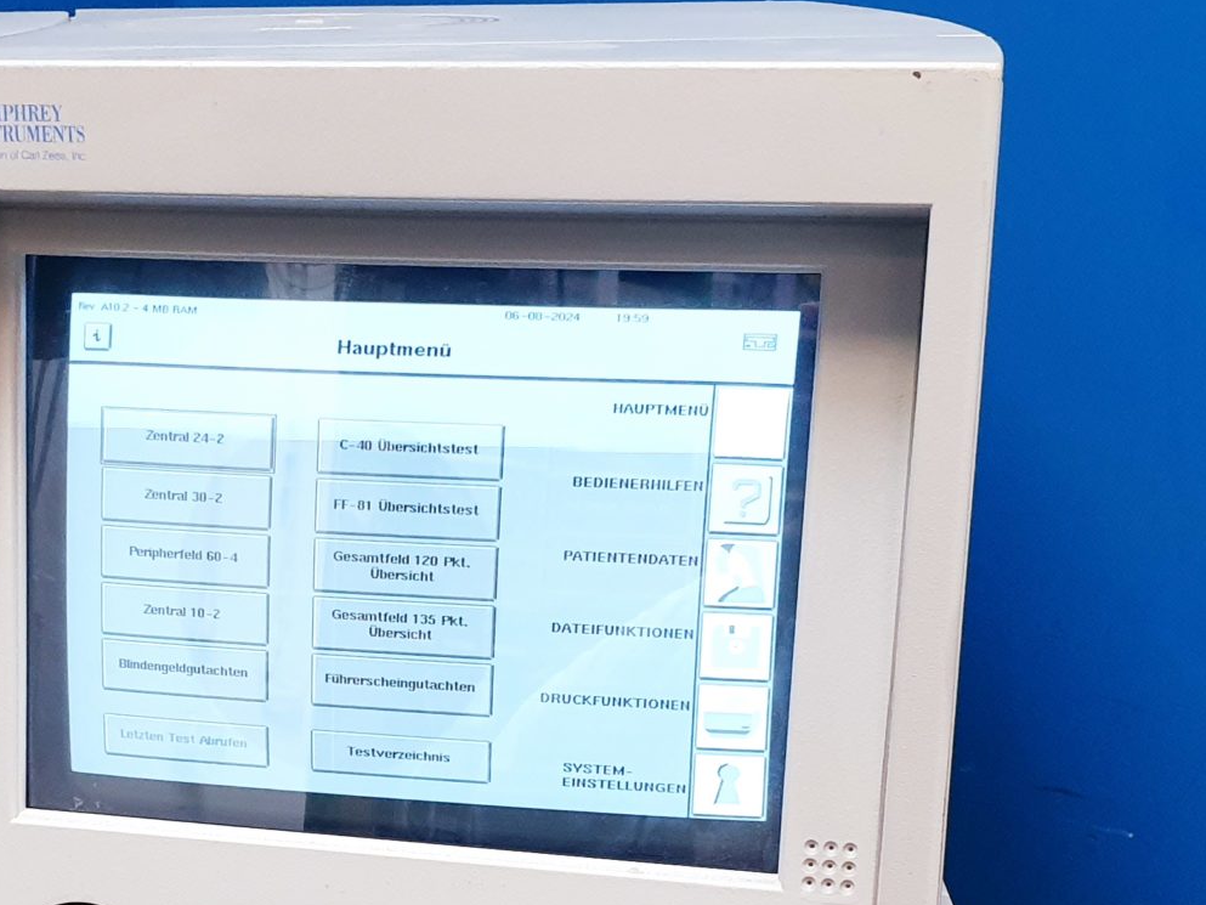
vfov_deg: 21.4
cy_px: 841
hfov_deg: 28.6
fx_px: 2335
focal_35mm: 67
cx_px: 334
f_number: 2.4
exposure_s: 1/50
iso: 200
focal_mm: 4.3
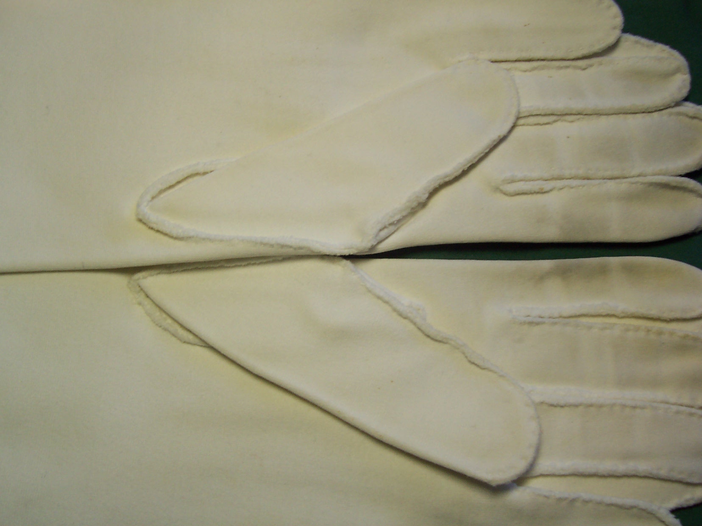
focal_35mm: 37
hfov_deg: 50.1
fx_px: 750
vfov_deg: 38.7
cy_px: 263
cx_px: 351
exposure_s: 1/125
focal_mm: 5.6
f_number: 2.8
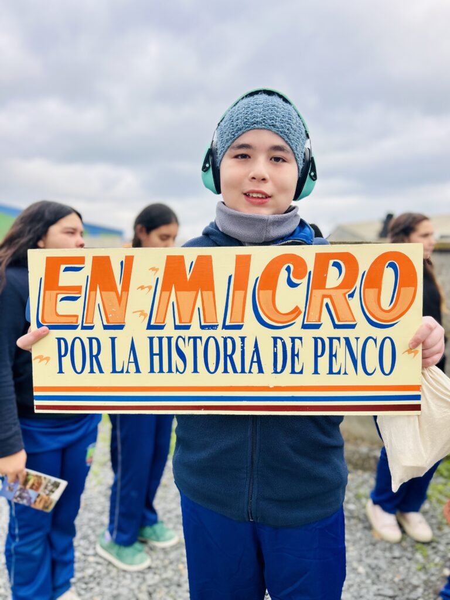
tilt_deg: -5.0
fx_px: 451
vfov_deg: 67.3
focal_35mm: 26
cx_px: 225
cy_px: 300
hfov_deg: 53.1
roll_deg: -1.7
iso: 50
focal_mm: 5.7
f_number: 1.5
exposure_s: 1/458
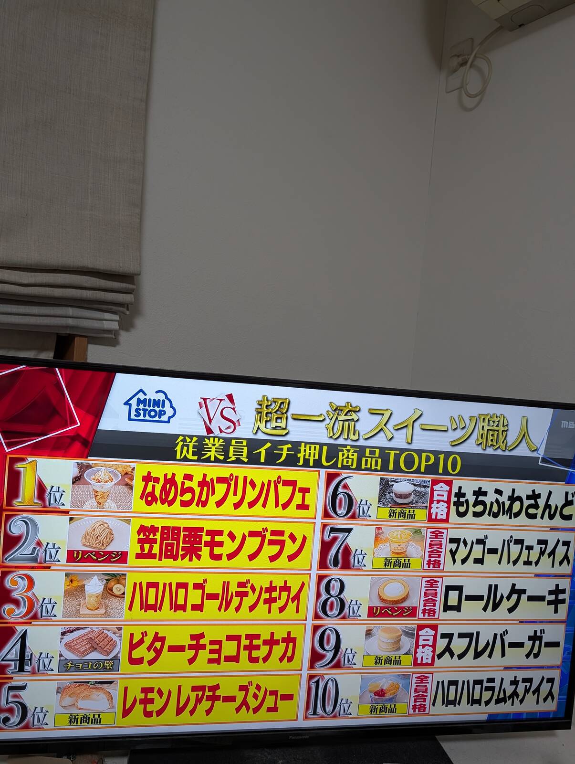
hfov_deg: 56.9
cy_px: 382
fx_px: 530
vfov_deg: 71.5
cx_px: 288
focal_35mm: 24
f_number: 1.68
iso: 221
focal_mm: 6.9
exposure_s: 1/60
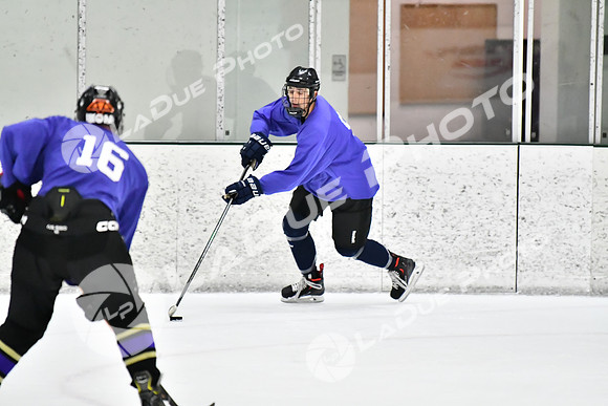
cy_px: 203
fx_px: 4814
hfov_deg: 7.2
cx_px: 304
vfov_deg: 4.8
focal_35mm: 285
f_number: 2.8
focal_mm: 190
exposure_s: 1/1600
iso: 6400
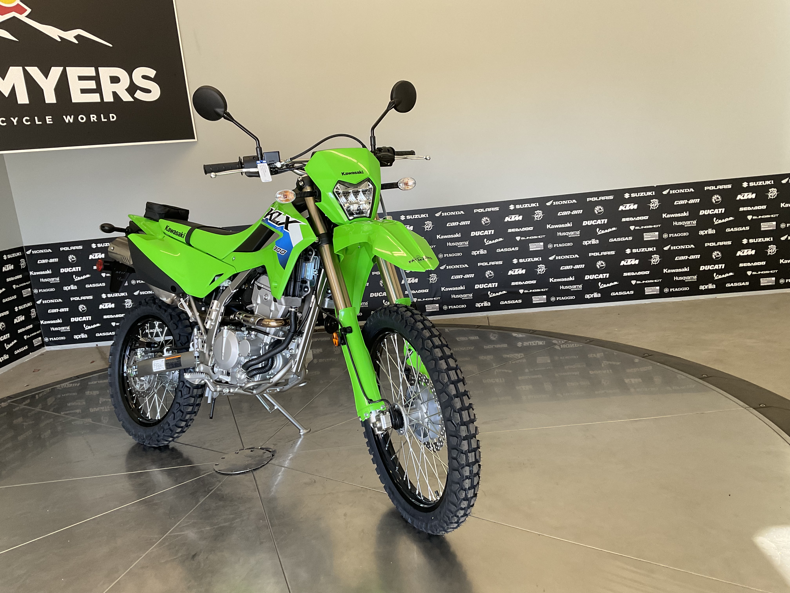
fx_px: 662
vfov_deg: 48.2
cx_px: 395
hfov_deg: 61.7
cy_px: 296
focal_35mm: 29
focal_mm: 3
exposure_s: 1/103
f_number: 1.8
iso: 64
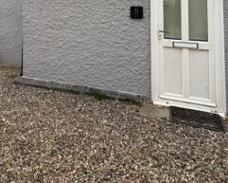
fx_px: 223
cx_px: 71
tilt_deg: +2.3
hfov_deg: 52.9
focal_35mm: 33
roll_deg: +0.7
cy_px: -7
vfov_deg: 38.6
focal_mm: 2.22
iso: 40
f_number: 2.2
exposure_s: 1/306
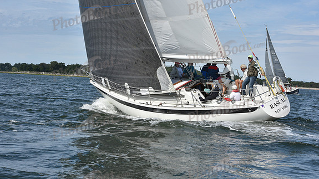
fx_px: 626
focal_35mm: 74
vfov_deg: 16.3
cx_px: 159
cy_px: 88
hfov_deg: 28.6
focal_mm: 70
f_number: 10
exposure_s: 1/1000
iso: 320
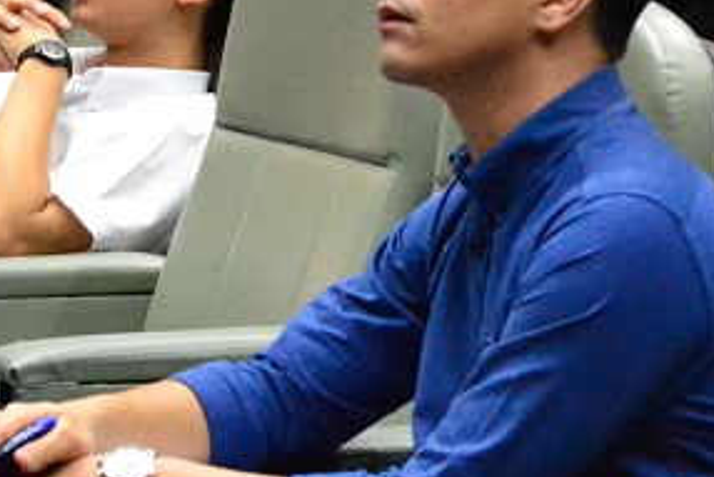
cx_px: 247
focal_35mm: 230
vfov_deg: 6.0
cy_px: 199
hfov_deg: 8.9
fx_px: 4572
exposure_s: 1/30
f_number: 5.6
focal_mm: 55
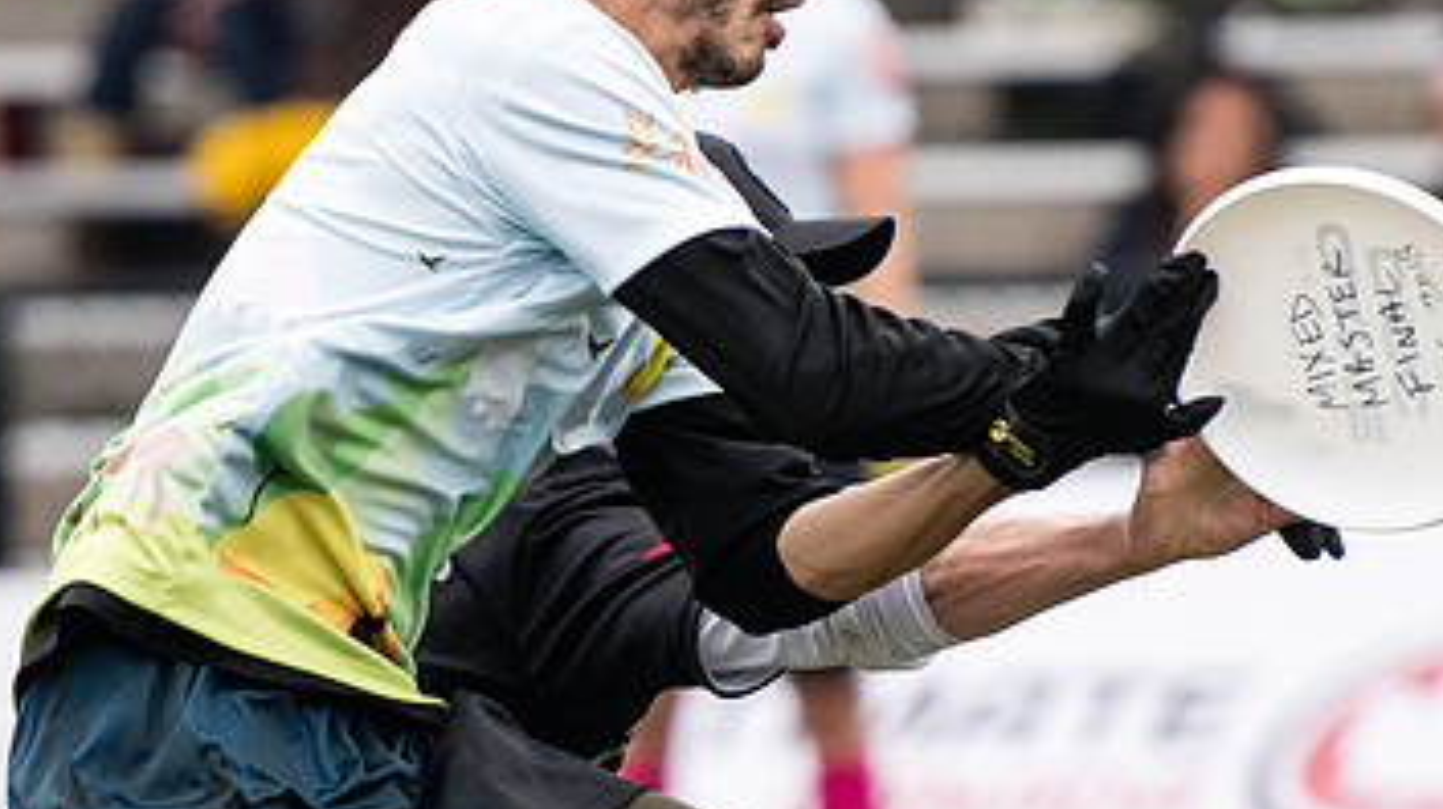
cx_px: 753
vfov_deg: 1.4
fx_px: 33533
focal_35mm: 877
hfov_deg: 2.5
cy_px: 555
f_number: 2.8
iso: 800
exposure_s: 1/1600
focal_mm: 200
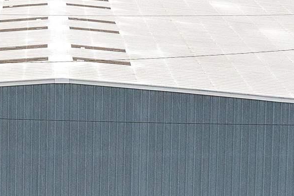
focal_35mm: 145
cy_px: -65
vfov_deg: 9.3
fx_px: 1184
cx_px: 42
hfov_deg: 14.1
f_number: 5
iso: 100
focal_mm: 10.26
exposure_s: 1/320
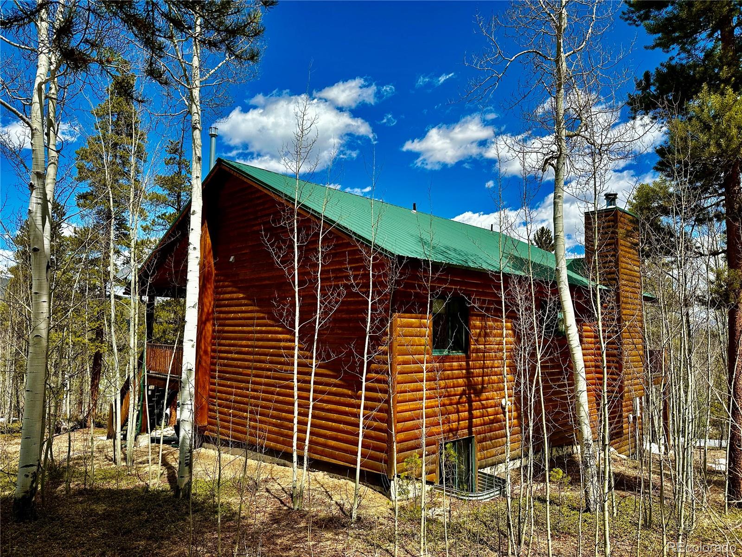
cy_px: 278
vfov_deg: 56.8
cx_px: 371
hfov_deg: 71.6
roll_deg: -1.0
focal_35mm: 24
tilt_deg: +5.1
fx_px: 514
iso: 80
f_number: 1.78
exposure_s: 1/4016
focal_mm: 6.86
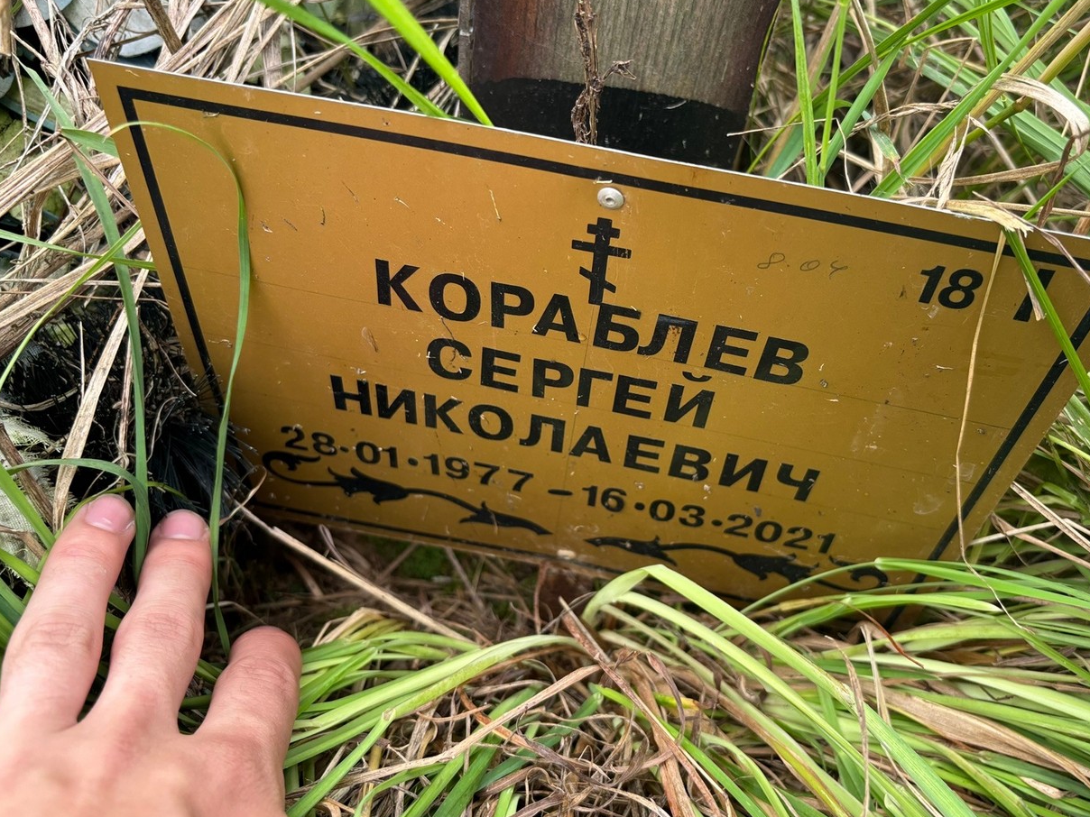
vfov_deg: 45.4
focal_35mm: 31
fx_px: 976
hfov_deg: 58.2
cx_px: 597
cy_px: 360
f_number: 1.6
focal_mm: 5.96
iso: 40
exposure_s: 1/161
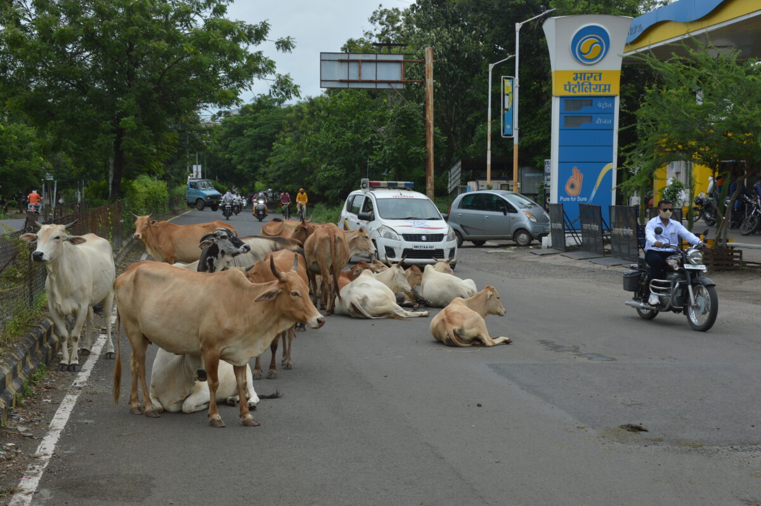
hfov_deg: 31.9
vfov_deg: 21.5
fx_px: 1331
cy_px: 253
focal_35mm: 63
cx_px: 380
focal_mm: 42
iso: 200
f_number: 10
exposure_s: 1/500
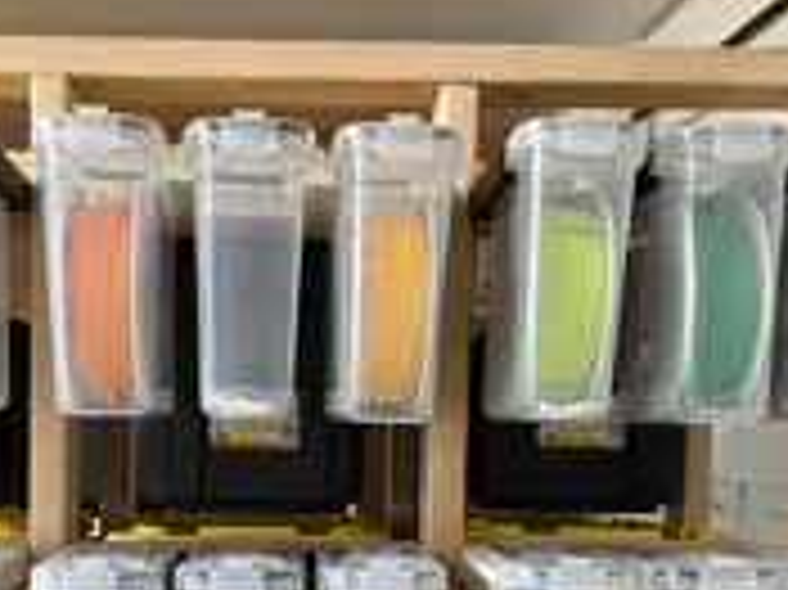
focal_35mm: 55
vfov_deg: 25.7
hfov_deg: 34.7
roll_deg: +0.1
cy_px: 531
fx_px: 1251
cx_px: 288
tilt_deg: -3.6
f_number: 1.78
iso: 640
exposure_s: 1/60
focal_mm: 6.76
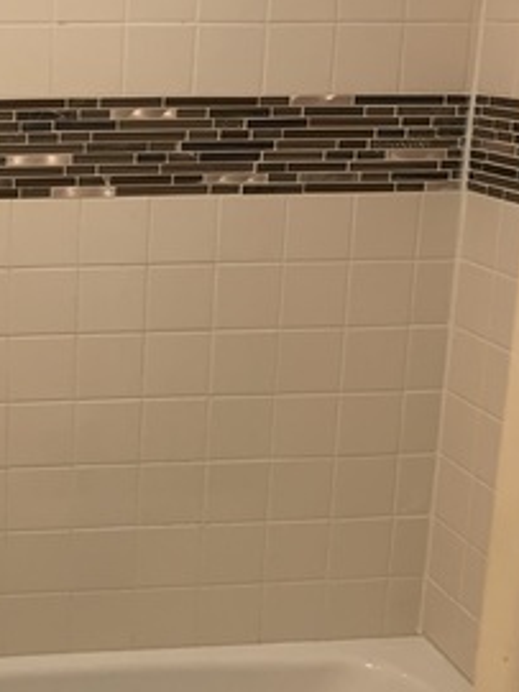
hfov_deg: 21.5
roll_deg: -0.5
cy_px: 297
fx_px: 1280
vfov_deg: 30.2
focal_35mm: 64
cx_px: -79
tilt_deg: -12.1
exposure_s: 1/60
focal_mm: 4.25
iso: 200
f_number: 1.8
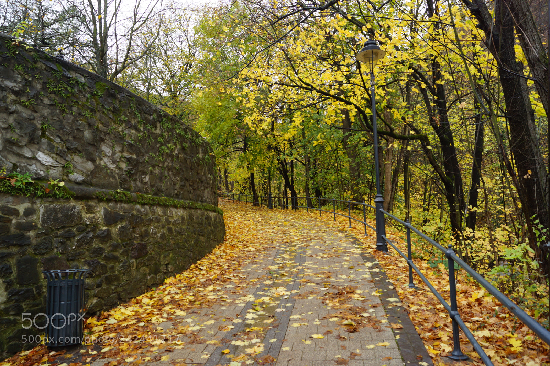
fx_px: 413
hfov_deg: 67.4
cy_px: 183
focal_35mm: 27
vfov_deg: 47.9
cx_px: 275
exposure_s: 1/80
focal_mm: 18
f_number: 7.1
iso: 100
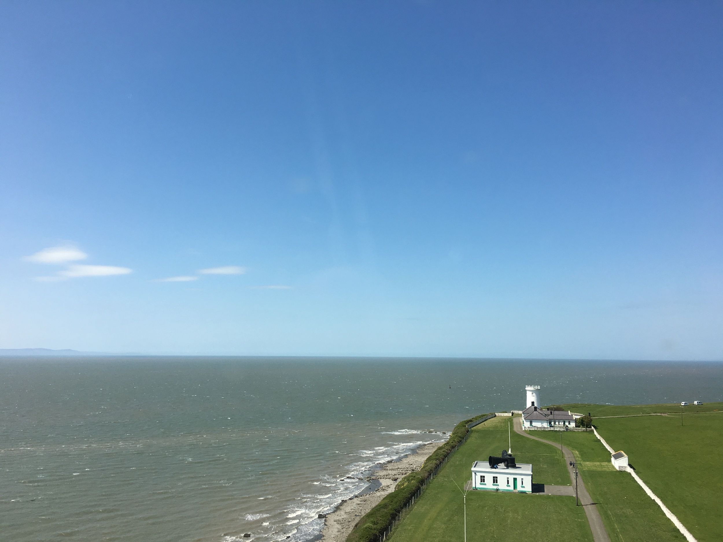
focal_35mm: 29
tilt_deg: +8.2
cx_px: 362
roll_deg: -0.5
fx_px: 606
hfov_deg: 61.7
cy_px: 271
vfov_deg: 48.2
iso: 25
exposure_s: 1/1923
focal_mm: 4.15
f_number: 2.2
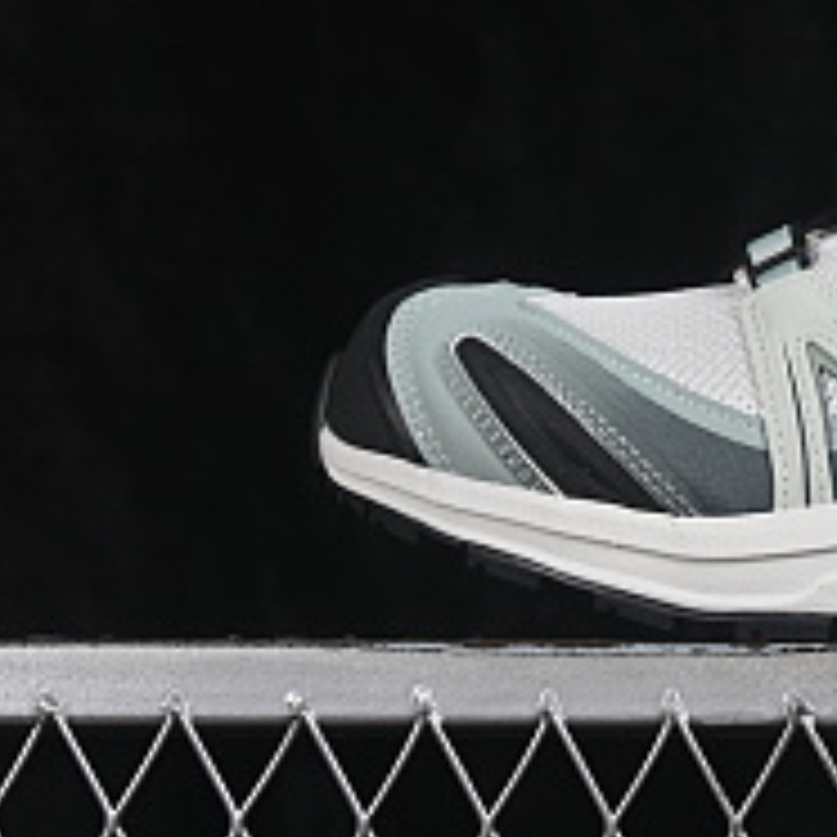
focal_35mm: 171
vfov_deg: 10.2
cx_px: 1098
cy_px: 178
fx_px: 4678
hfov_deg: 10.0
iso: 160
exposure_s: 1/80
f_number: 8
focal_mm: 50
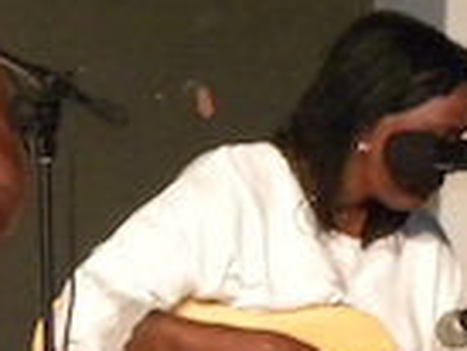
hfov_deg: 2.9
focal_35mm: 673
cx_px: 215
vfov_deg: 2.2
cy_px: 371
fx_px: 9087
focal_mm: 25.7
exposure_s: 1/30
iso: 462
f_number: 5
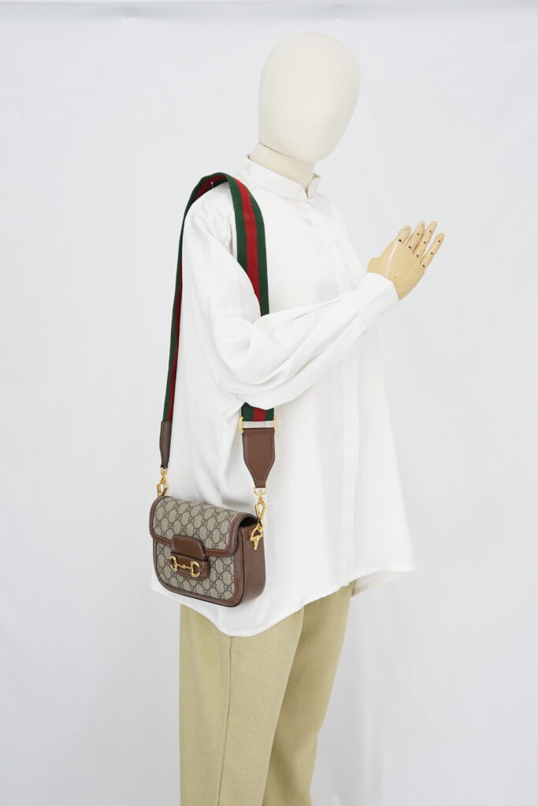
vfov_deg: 39.6
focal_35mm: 50
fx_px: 1120
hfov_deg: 27.0
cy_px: 403
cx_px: 269
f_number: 6.3
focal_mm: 50
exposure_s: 1/8
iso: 640
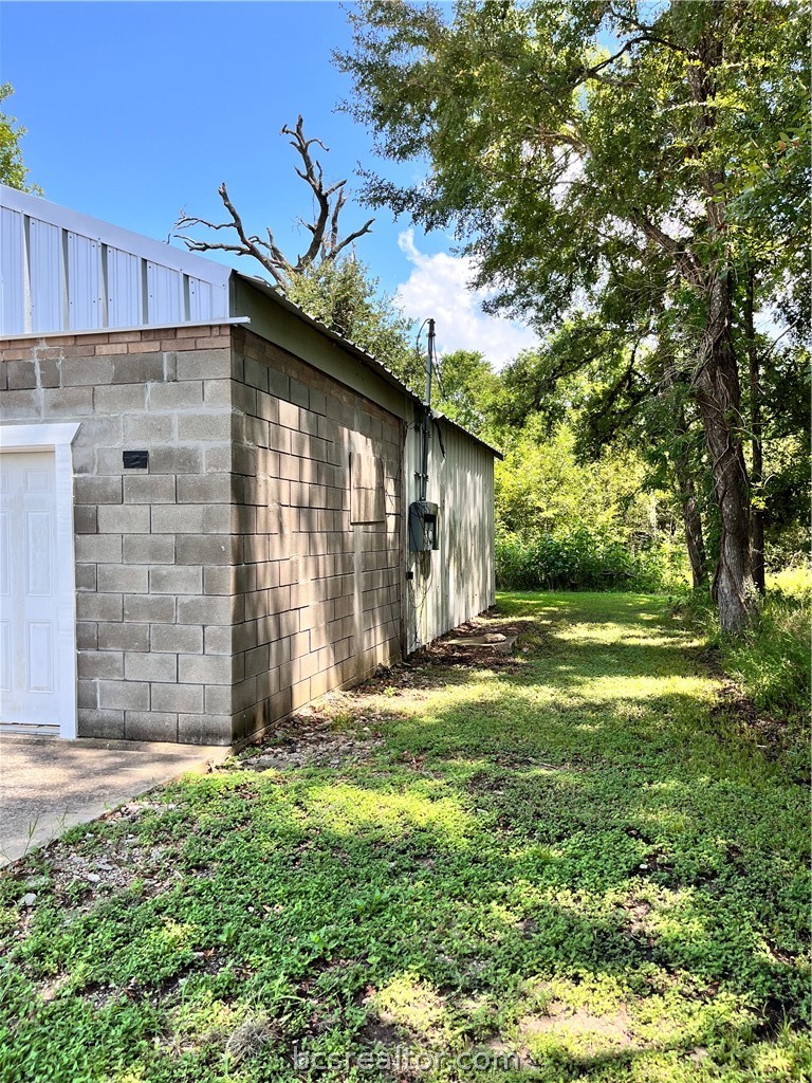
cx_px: 406
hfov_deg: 53.1
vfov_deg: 67.3
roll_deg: +1.7
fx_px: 813
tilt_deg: +1.4
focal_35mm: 26
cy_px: 542
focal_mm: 5.1
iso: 50
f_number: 1.6
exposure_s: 1/1028
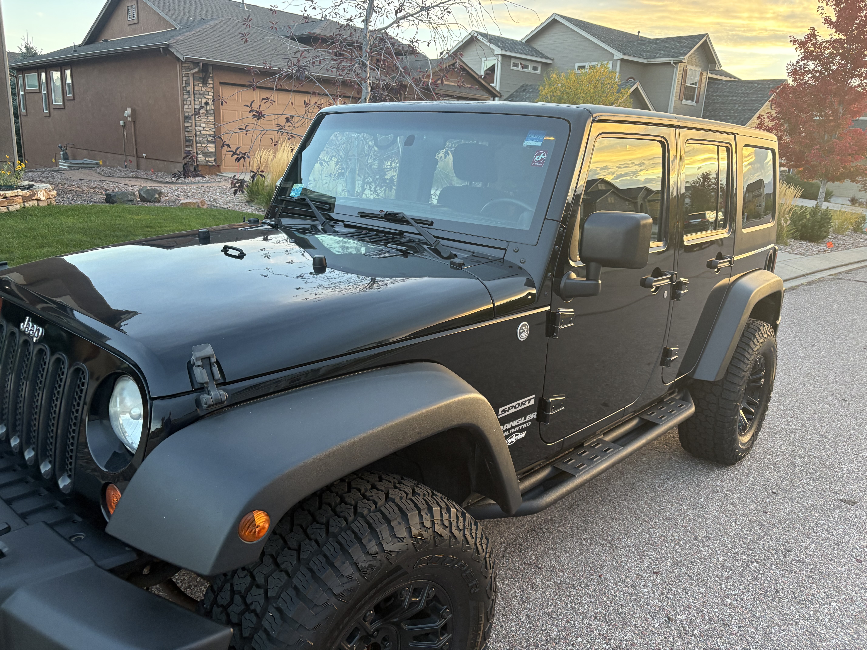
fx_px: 651
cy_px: 325
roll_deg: -1.4
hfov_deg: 67.3
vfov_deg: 53.1
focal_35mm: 26
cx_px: 434
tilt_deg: -15.0
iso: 160
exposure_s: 1/60
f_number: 1.6
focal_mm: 5.96
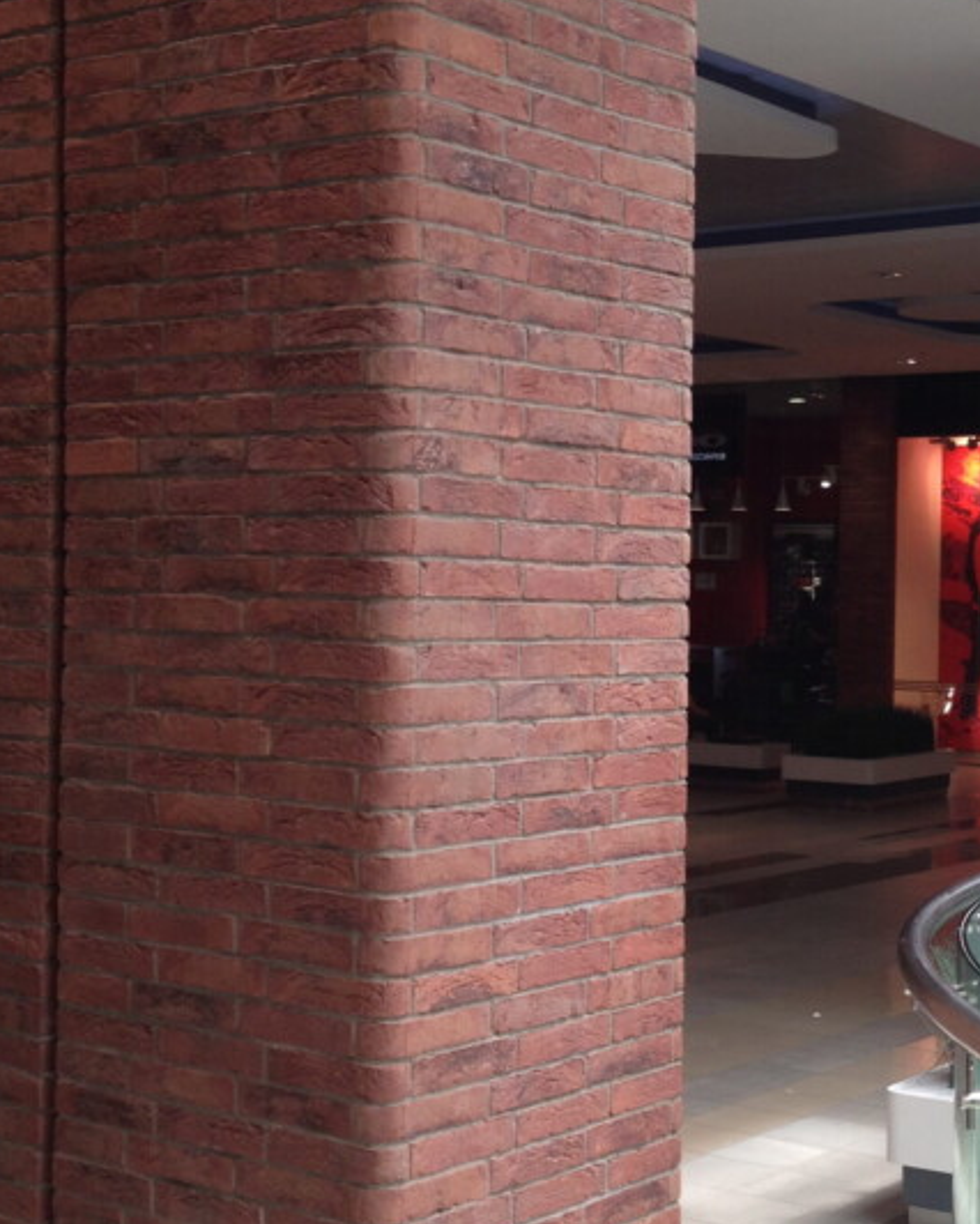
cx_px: 637
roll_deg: -0.9
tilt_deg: +3.6
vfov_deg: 30.5
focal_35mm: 62
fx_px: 2247
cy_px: 610
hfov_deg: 24.5
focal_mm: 4.12
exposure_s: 1/120
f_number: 2.4
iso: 50
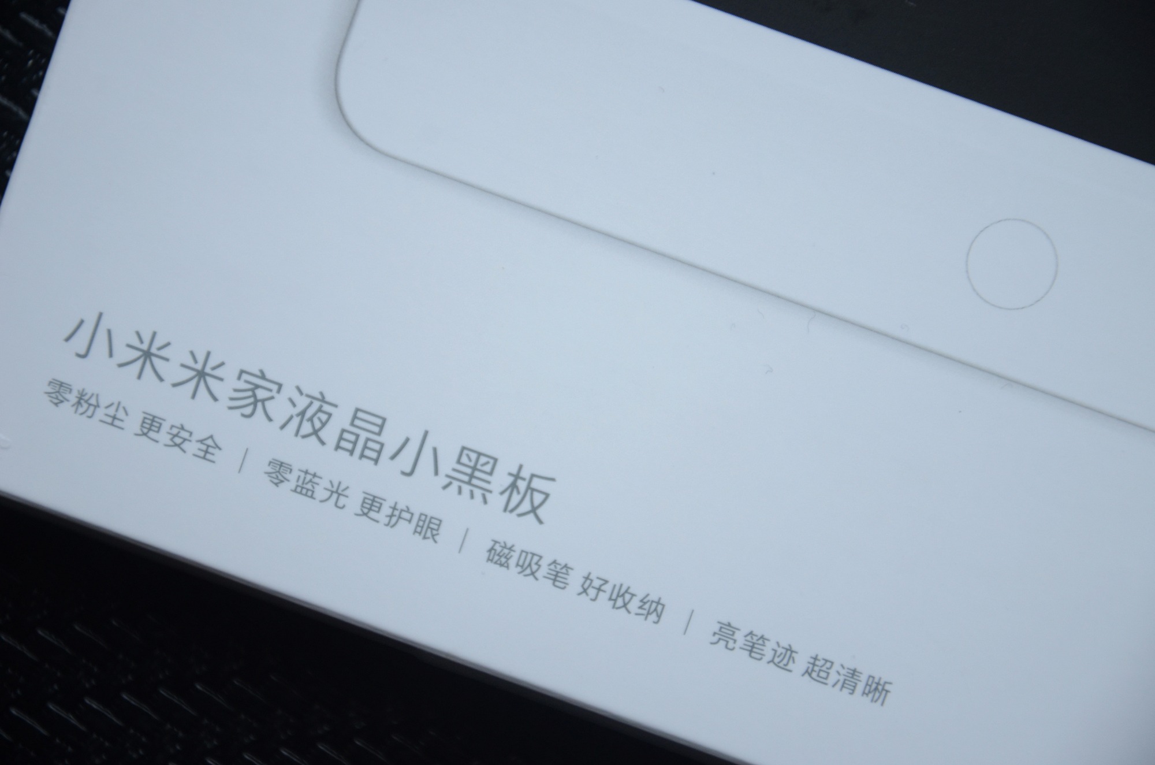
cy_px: 382
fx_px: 5042
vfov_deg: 8.7
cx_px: 578
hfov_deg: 13.1
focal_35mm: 158
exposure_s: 1/125
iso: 500
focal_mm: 105
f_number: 5.6
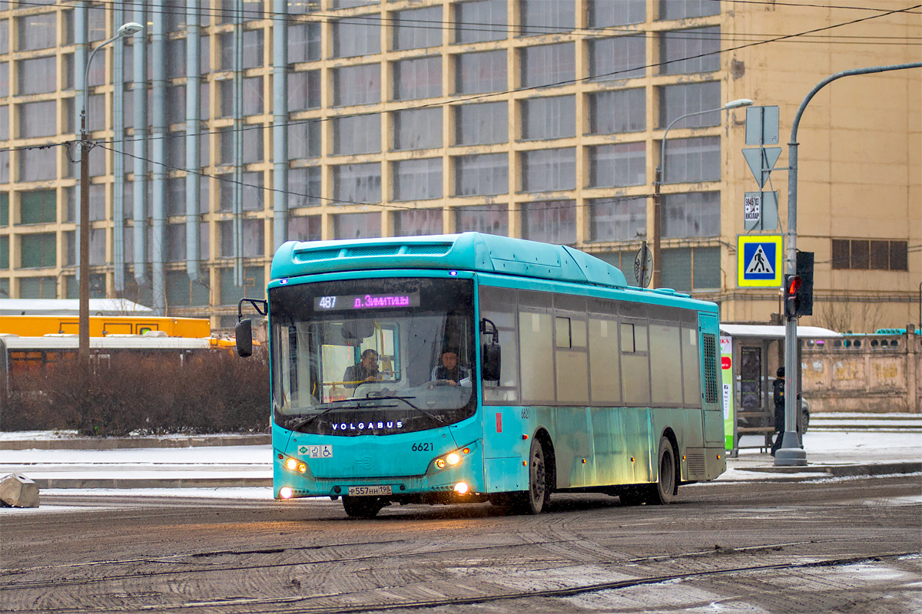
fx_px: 2433
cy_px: 307
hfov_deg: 21.5
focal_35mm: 95
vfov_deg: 14.4
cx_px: 461
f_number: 2.8
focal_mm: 95
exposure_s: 1/320
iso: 400
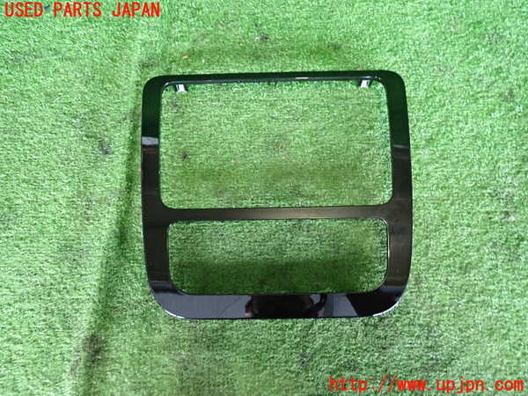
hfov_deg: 69.4
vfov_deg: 54.9
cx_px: 264
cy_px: 198
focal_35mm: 25
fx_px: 381
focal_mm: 4.5
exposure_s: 1/30
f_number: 2
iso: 500
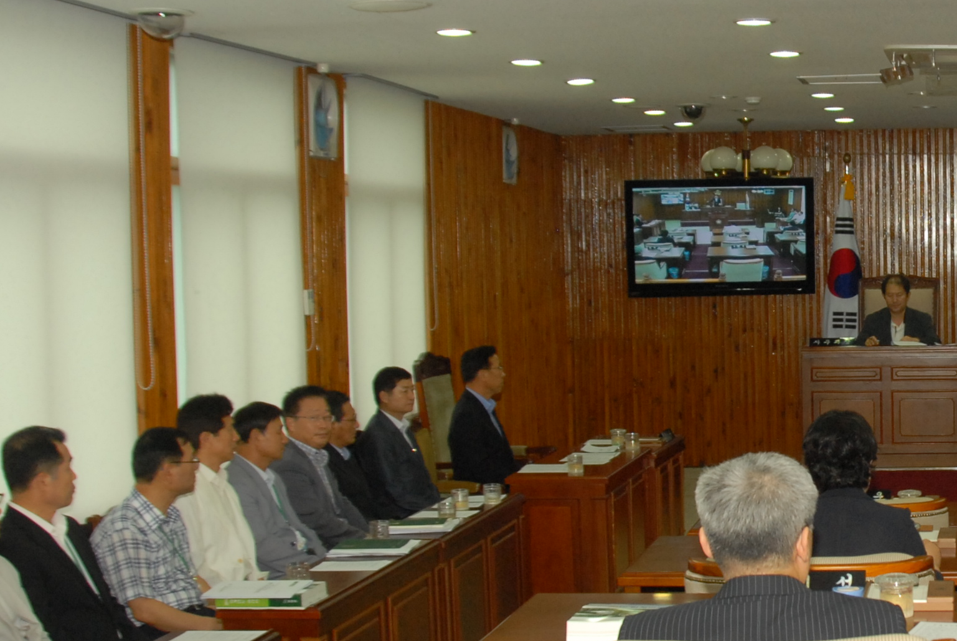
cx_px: 991
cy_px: 375
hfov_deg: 27.6
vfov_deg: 20.1
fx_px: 1810
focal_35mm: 68
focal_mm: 18
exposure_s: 1/60
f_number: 5.6
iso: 400
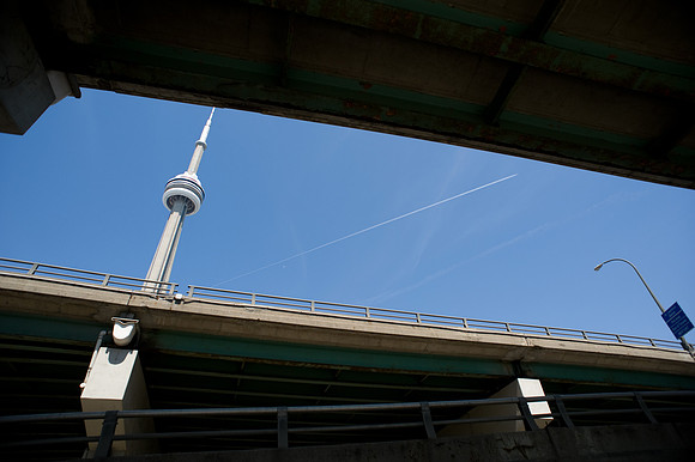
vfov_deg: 61.9
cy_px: 231
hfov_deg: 84.0
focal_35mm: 20
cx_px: 348
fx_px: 386
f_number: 5.6
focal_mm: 20
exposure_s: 1/2000
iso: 200
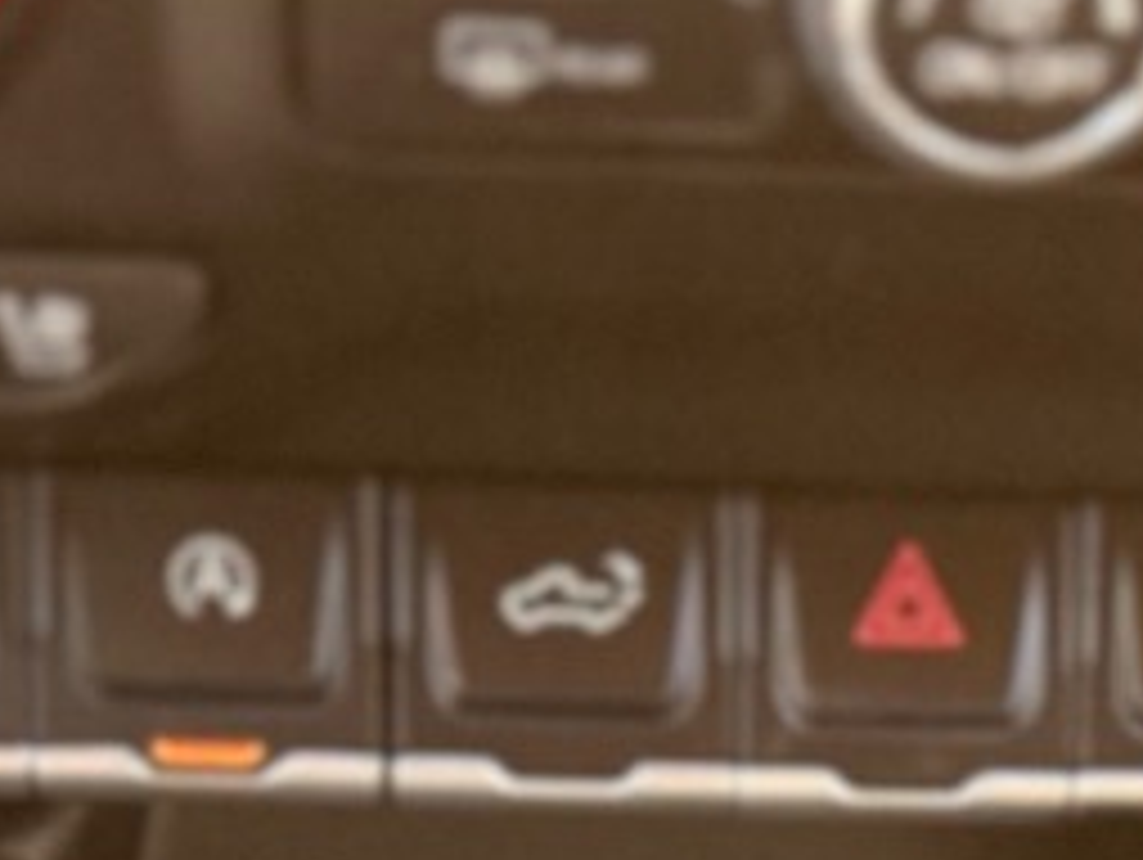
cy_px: 2341
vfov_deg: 9.3
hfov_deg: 14.4
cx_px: 922
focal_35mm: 136
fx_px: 4495
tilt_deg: -62.8
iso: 400
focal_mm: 6.76
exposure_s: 1/60
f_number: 1.78
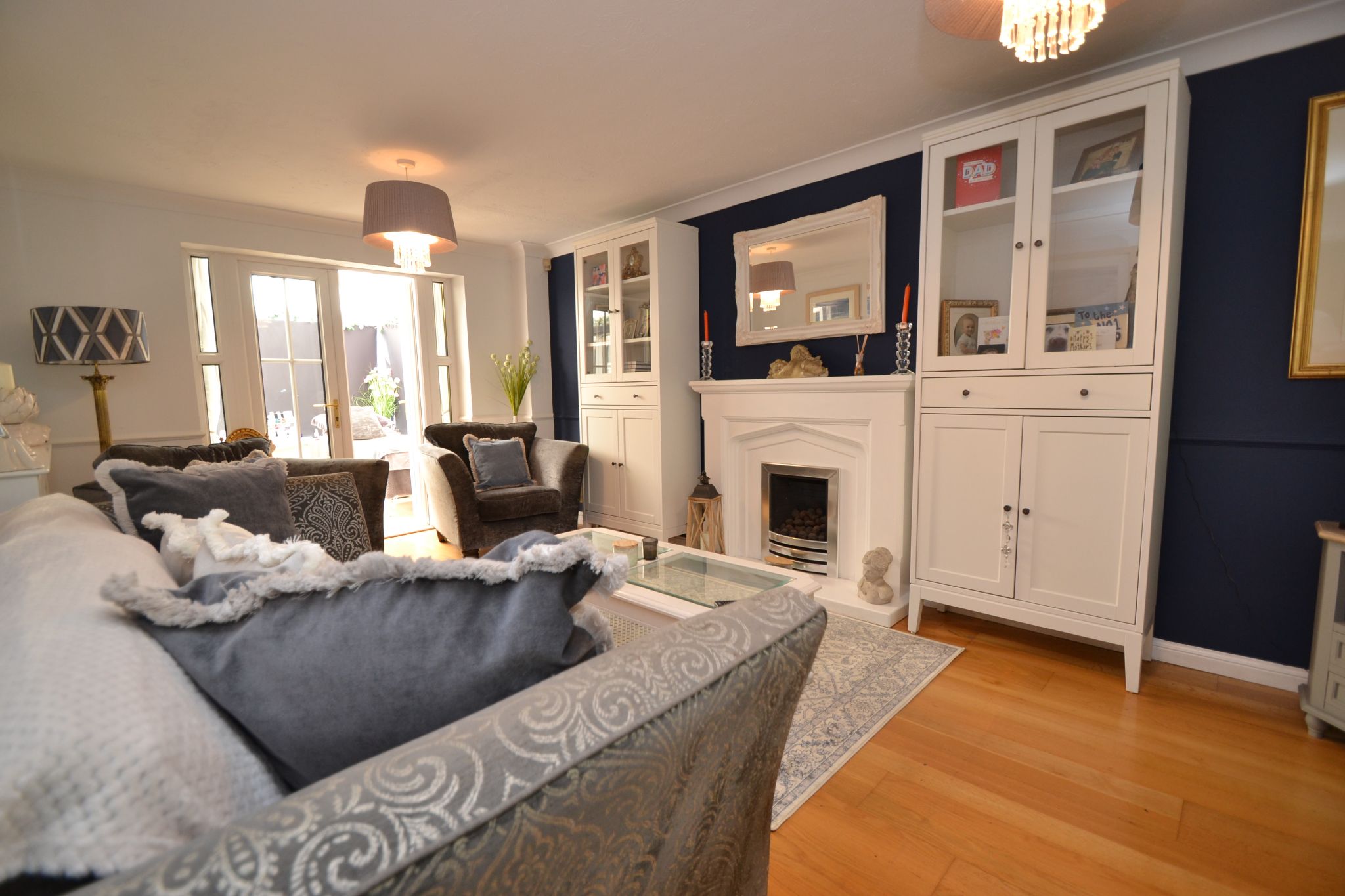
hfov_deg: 100.4
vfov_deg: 77.3
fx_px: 560
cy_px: 448
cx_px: 672
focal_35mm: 15
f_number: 3.5
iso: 400
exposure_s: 1/60
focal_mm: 10
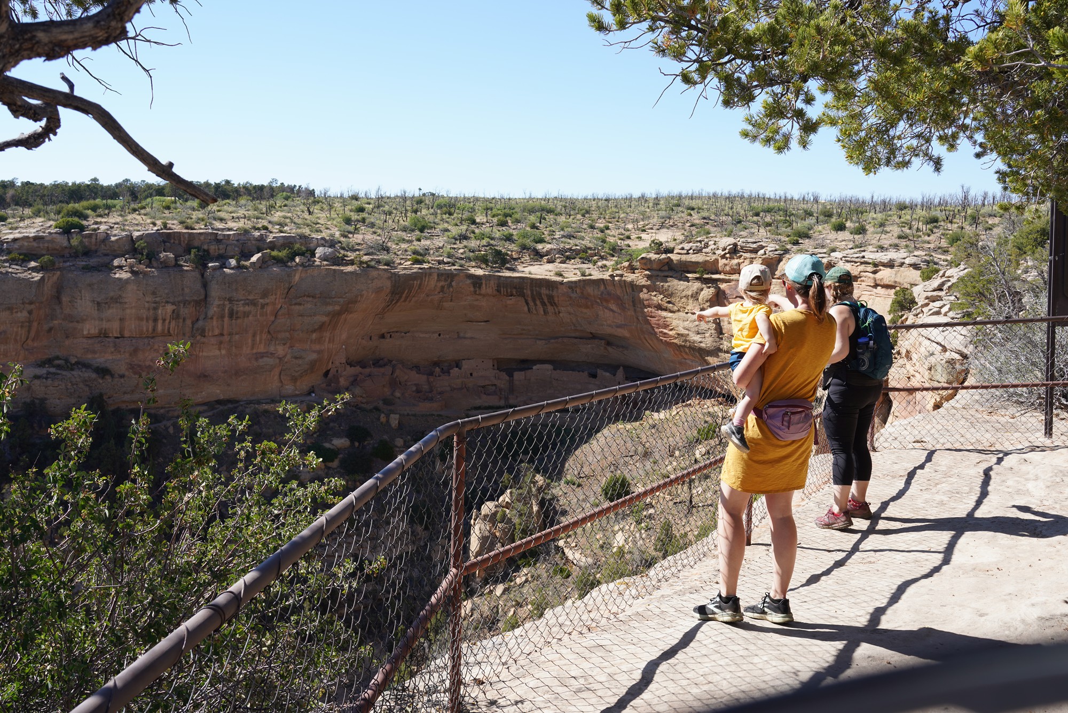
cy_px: 356
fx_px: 1068
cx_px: 534
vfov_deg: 36.9
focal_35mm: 36
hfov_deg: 53.1
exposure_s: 1/100
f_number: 10
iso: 100
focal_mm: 36
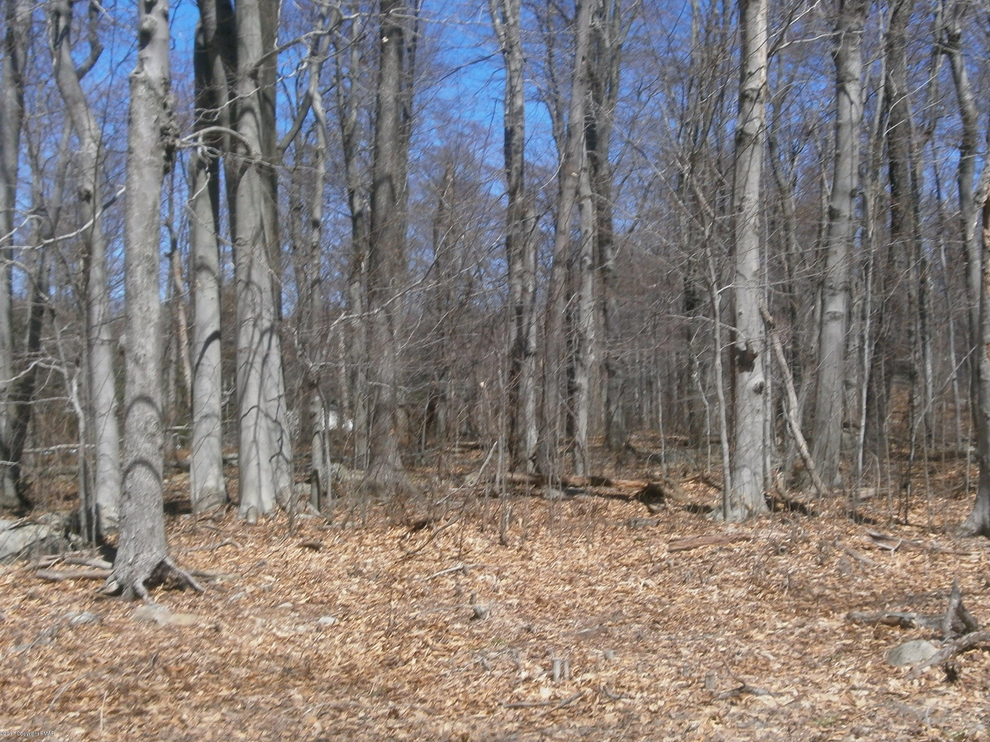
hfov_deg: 38.2
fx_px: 1430
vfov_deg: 29.1
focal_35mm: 50
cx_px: 535
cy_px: 355
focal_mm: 8.1
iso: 100
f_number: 13
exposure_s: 1/80
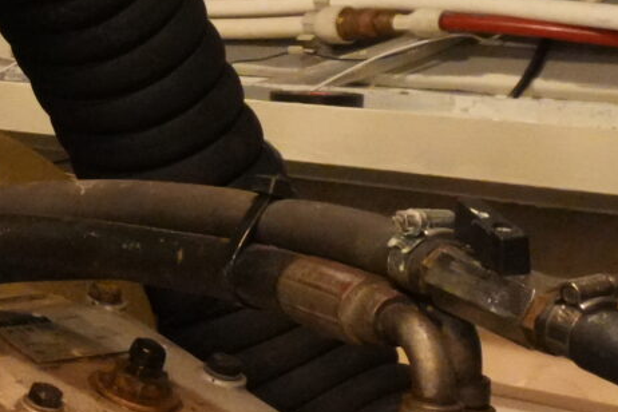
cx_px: -514
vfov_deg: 13.1
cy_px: 124
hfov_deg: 16.3
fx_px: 1785
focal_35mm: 104
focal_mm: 16
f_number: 13
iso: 6400
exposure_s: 1/6
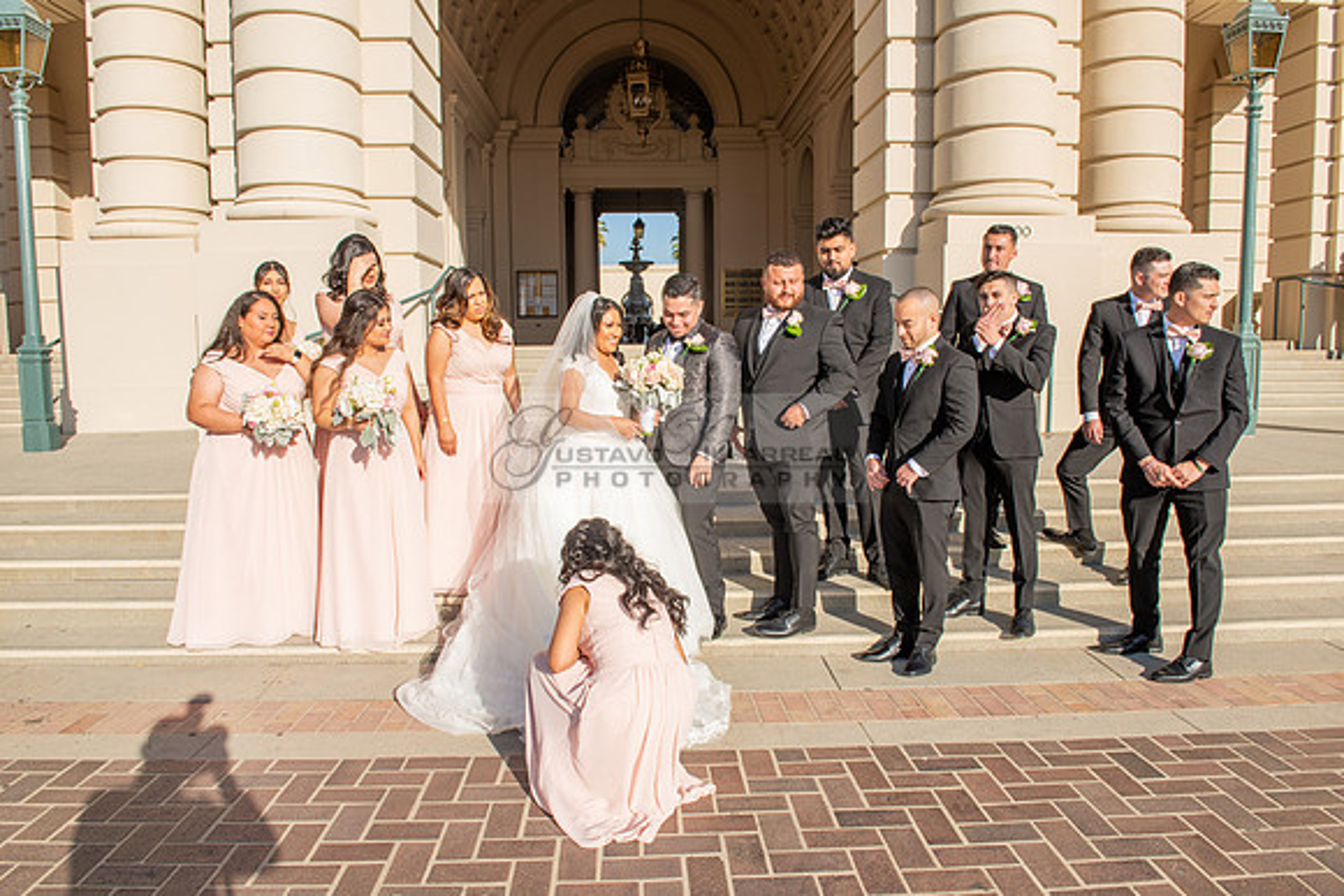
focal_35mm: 24
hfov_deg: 73.7
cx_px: 672
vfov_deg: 53.2
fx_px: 896
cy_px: 448
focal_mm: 24
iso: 100
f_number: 10
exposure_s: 1/160
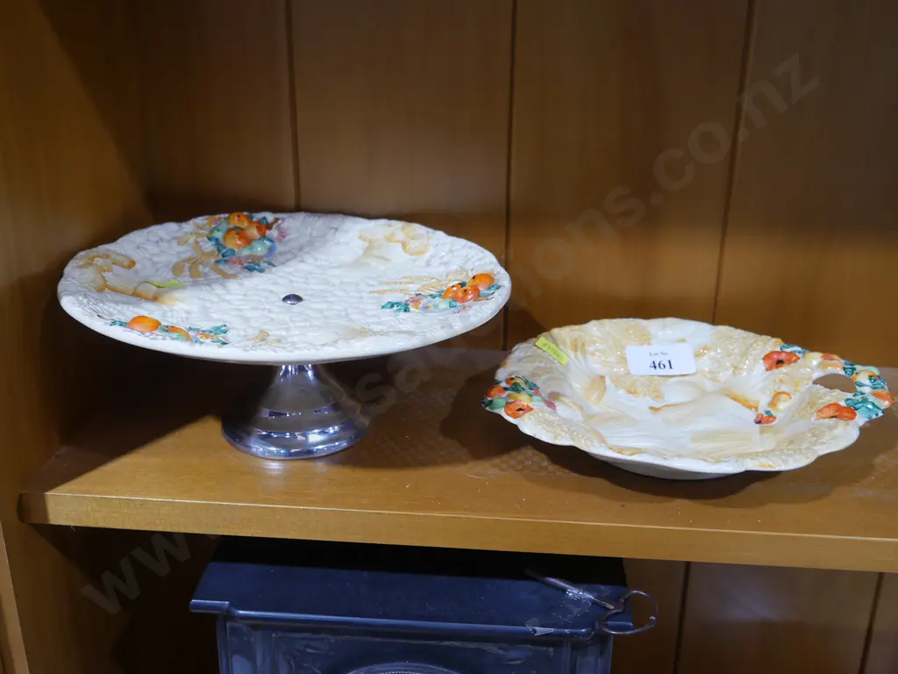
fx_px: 986
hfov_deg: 49.0
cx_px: 449
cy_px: 337
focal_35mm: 38
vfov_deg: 37.7
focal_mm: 19
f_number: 4.1
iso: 800
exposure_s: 1/60
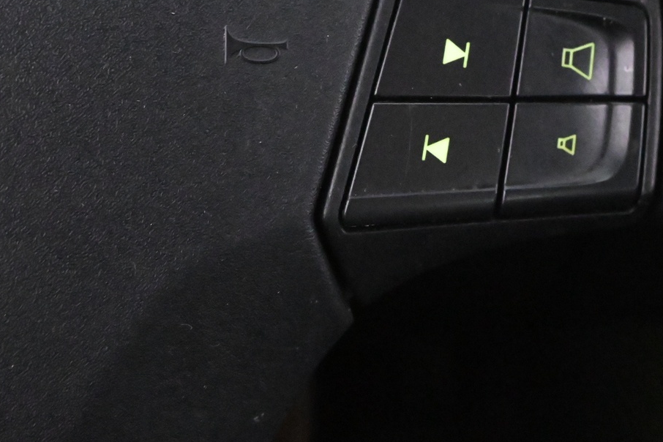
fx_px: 1086
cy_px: 68
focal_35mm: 59
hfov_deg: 33.5
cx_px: 457
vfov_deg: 22.6
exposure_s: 1/40
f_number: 5
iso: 14400
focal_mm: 22
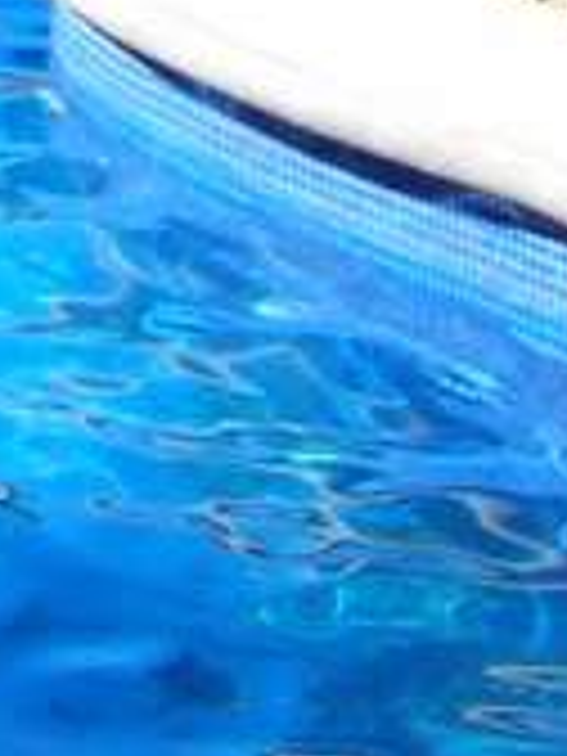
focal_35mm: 232
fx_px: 5067
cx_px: -1030
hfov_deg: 6.0
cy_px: -814
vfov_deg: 8.1
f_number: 3.2
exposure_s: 1/315
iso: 50
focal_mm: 6.3
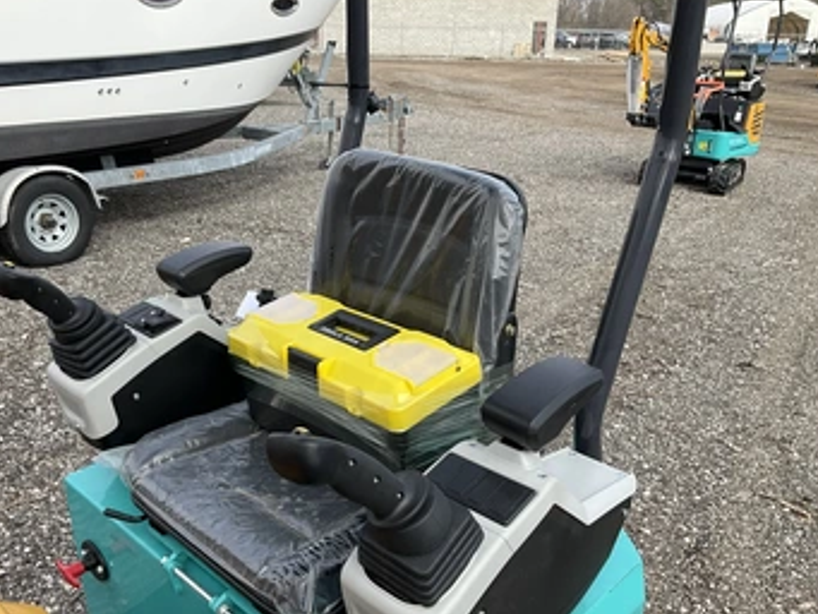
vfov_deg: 41.8
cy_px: 343
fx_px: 804
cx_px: 355
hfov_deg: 53.8
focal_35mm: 34
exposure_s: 1/883
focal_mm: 3
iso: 25
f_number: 1.8
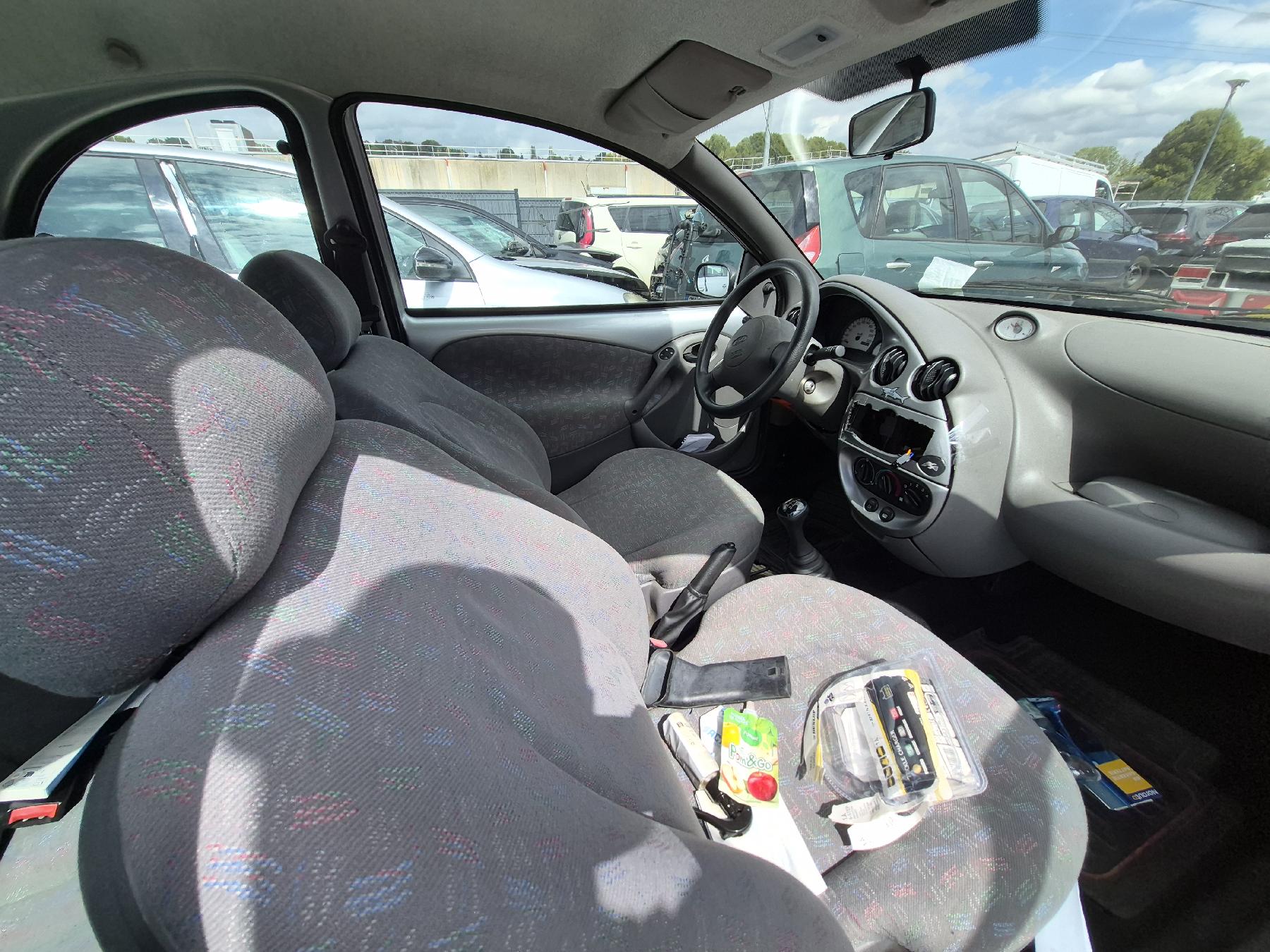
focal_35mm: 13
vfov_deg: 89.9
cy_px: 476
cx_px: 635
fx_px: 477
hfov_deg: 106.2
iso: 40
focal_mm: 1.74
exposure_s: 1/1667
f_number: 2.2
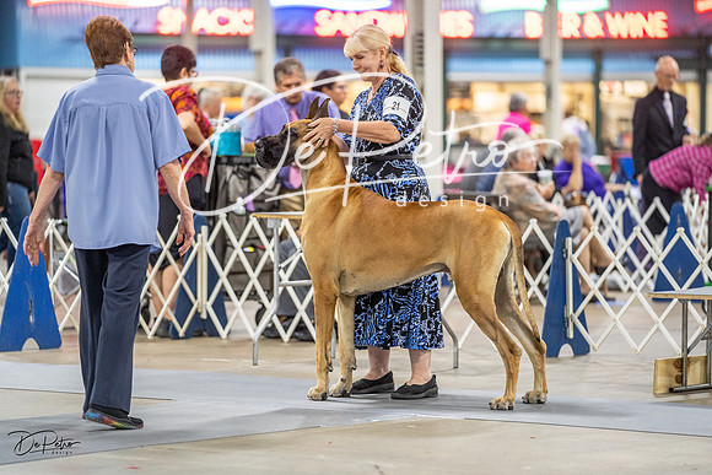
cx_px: 356
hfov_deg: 13.2
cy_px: 238
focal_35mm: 156
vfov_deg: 8.8
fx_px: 3086
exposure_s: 1/160
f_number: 2.8
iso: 2500
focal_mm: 156
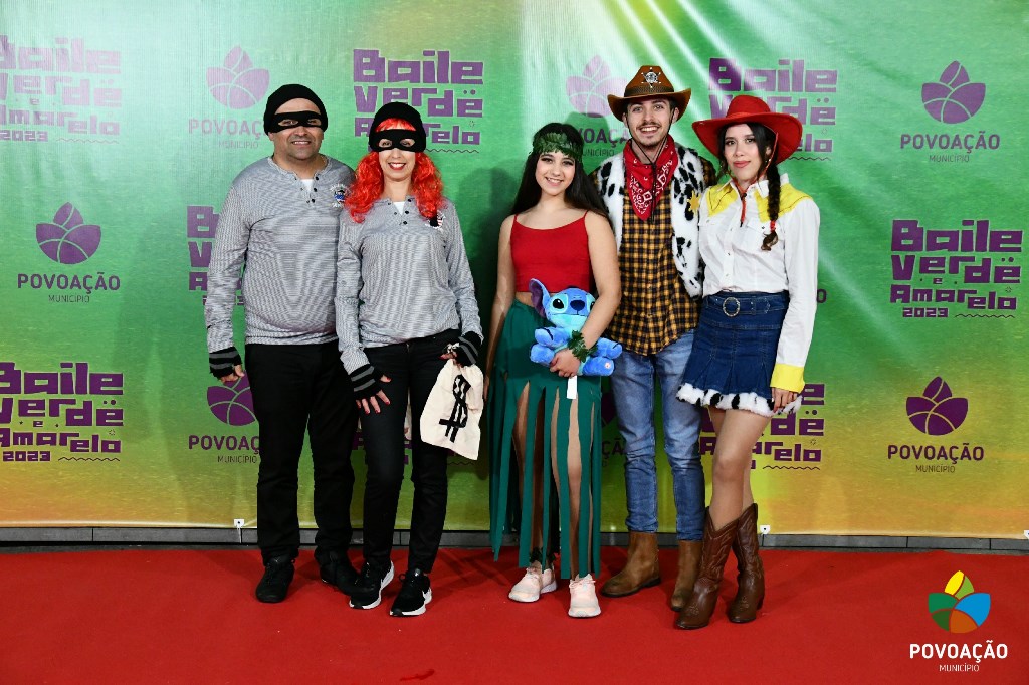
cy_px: 342
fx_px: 1457
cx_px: 514
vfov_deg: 26.5
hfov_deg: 38.9
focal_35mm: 51
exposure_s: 1/125
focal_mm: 34
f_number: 4.2
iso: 3200
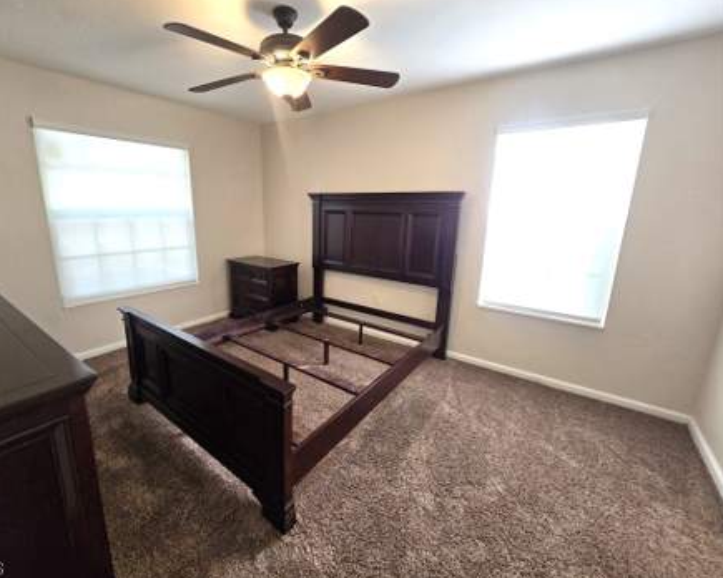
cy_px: 287
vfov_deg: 88.0
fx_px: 300
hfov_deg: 100.4
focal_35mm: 14
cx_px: 329
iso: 125
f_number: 2.2
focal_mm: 2.2
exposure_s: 1/60
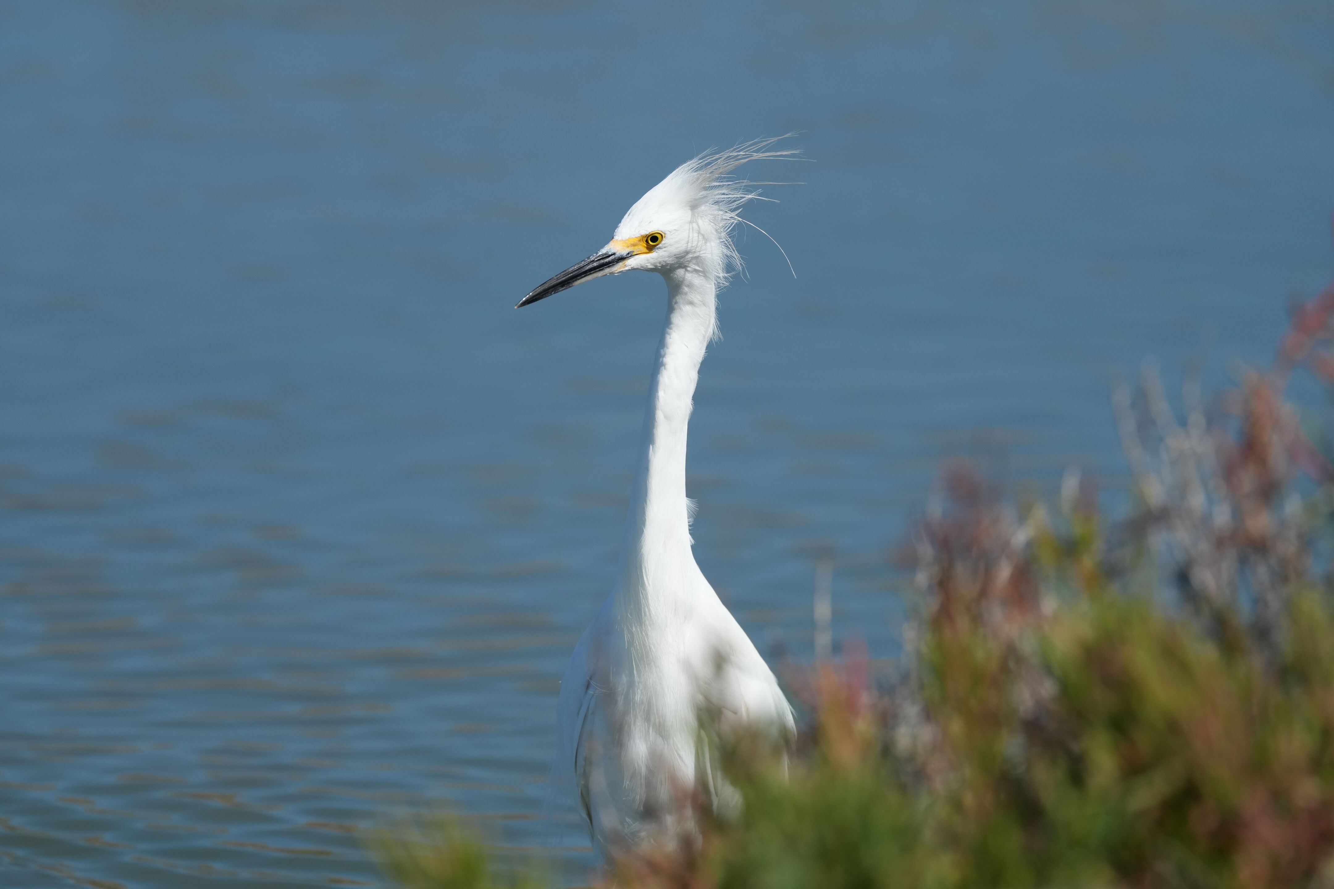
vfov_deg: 3.6
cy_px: 444
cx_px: 667
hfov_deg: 5.4
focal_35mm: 384
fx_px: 14228
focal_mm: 384
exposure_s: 1/2500
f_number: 6.3
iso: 500
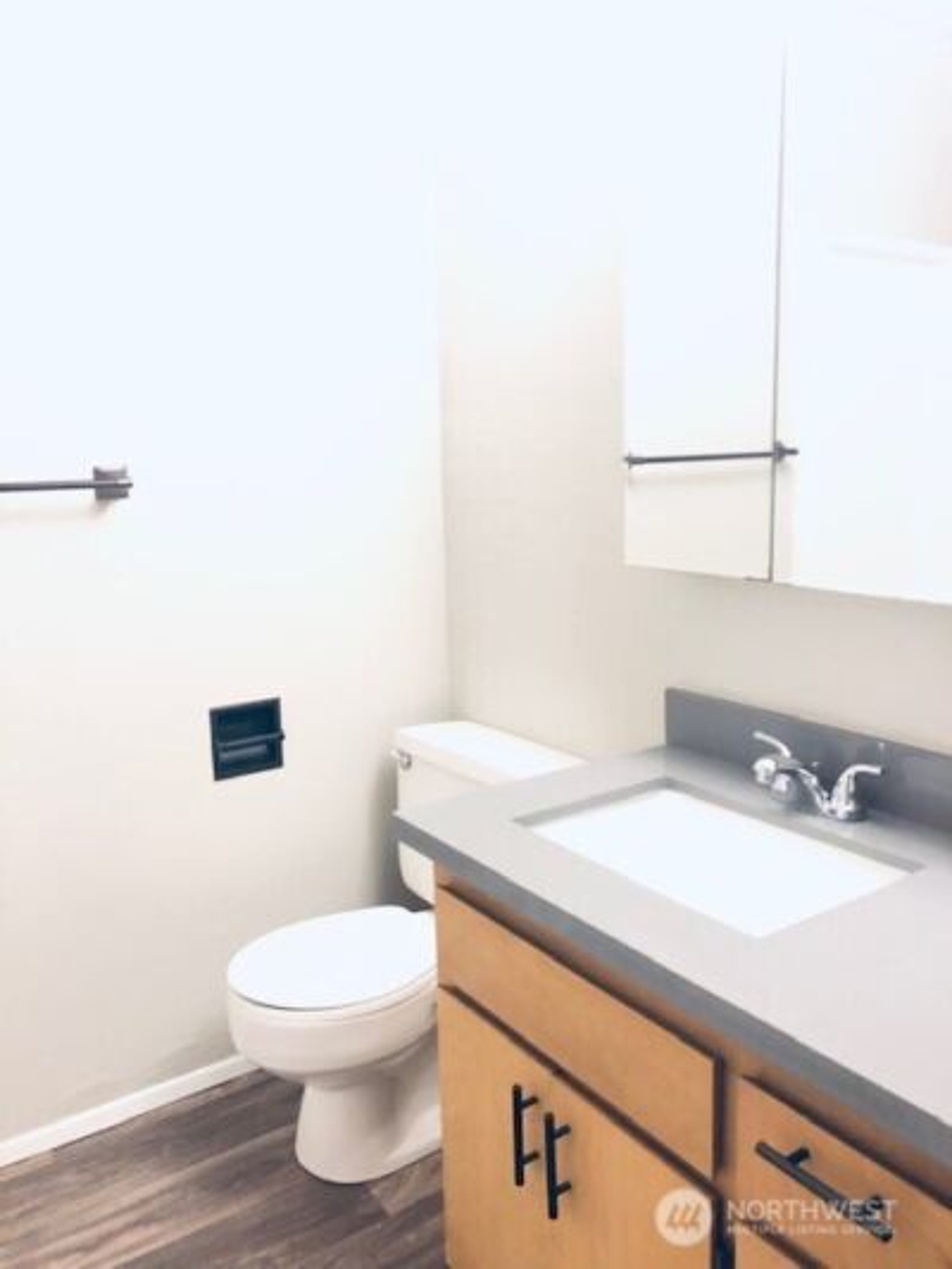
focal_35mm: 28
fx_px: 1026
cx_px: 476
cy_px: 634
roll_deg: -1.2
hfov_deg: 49.8
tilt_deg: -9.2
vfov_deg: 63.4
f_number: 1.8
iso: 100
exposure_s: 1/12
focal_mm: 4
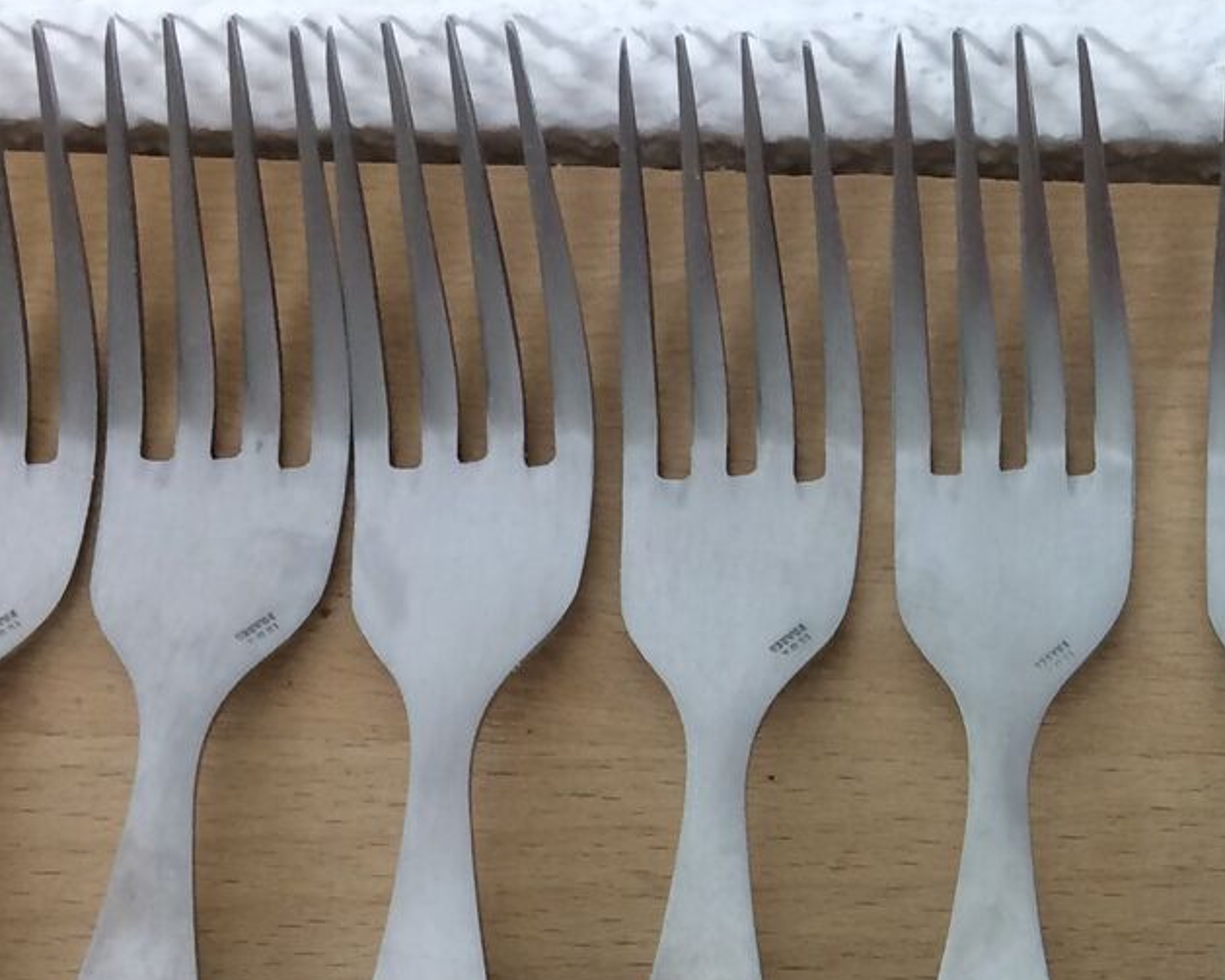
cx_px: 1541
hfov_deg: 19.8
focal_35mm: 90
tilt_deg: -76.9
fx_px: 3262
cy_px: 1188
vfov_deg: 16.4
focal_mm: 4.15
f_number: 2.2
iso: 40
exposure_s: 1/33
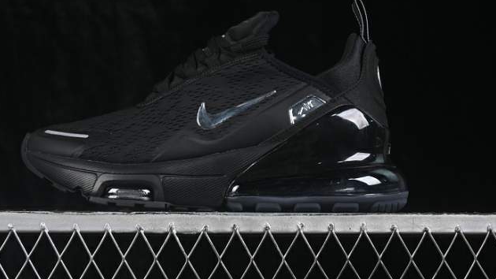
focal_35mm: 91
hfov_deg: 23.4
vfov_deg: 13.3
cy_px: 93
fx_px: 1197
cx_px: 219
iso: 160
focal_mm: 50
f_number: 6.3
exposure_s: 1/50
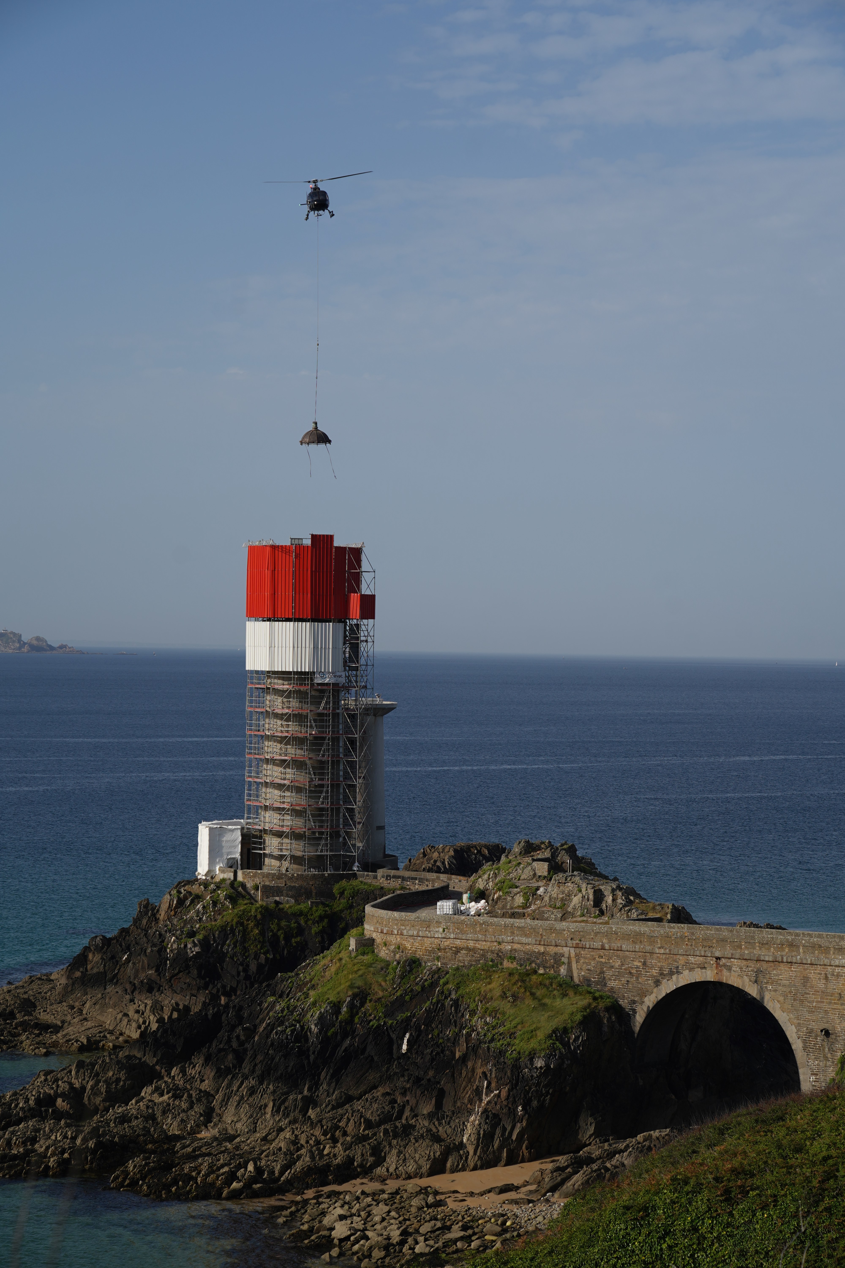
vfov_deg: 27.7
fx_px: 2570
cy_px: 634
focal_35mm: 73
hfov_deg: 18.7
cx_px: 422
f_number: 6.3
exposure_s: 1/400
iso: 50
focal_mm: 73
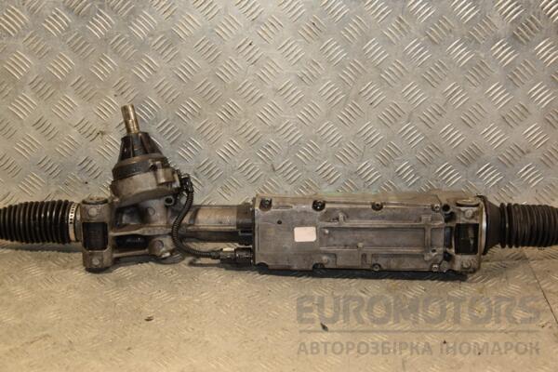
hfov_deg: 33.4
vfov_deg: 22.6
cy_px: 186
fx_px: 930
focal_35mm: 60
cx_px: 279
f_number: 4.8
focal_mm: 40
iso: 800
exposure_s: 1/160
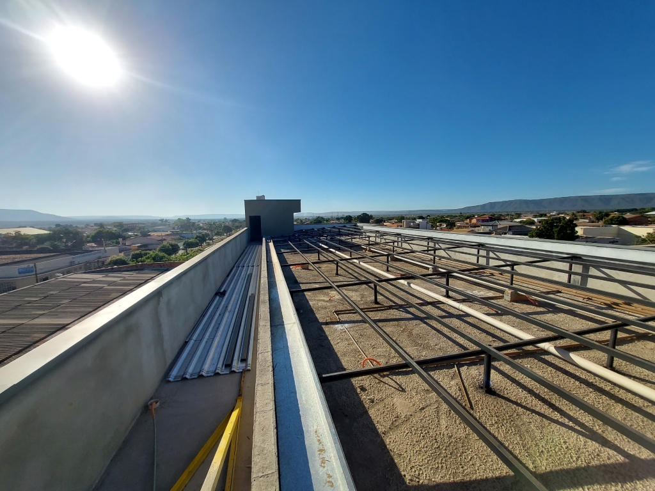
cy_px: 246
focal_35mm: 13
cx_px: 328
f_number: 2.2
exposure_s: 1/1878
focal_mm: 1.74
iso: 40
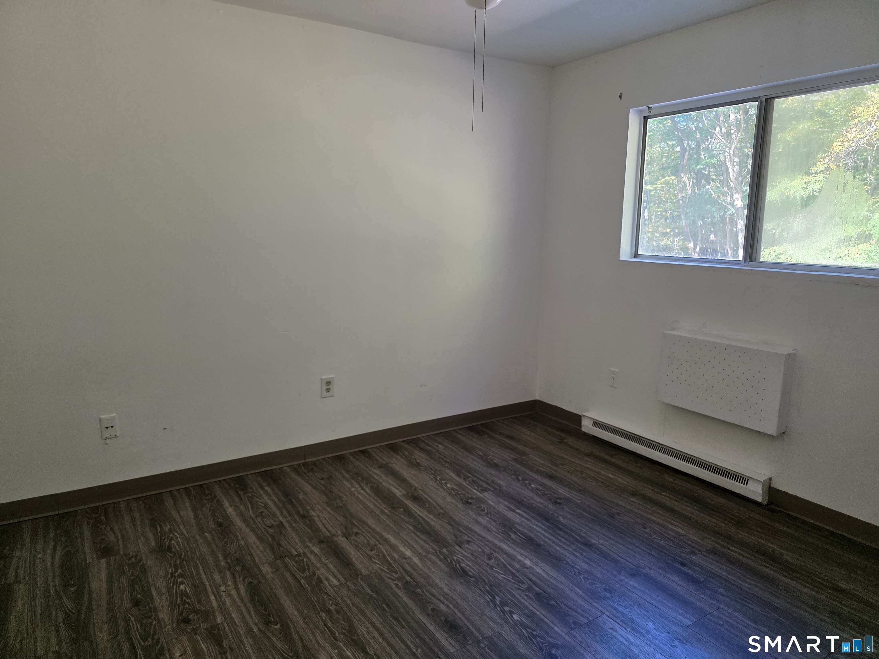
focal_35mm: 23
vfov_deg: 58.9
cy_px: 330
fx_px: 584
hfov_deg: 73.9
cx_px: 440
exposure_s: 1/180
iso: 200
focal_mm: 6.3
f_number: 1.7
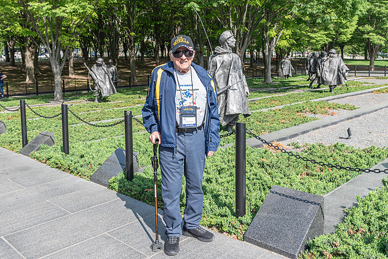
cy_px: 91
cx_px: 180
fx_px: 368
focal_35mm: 34
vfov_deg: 38.4
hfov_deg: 55.5
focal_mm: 24
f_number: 7.1
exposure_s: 1/125
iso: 100
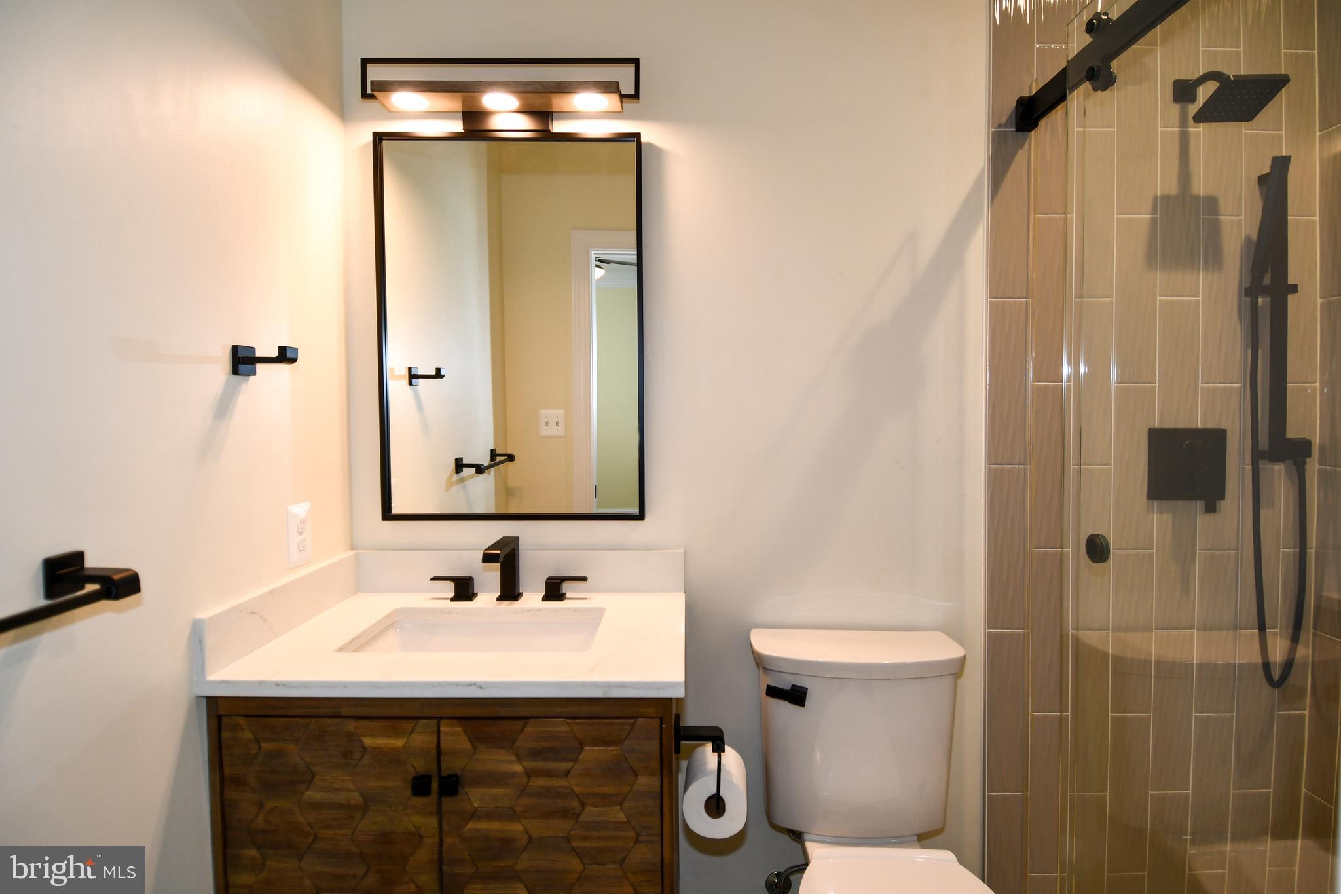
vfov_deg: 67.4
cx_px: 670
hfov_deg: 90.0
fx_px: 670
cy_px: 447
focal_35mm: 18
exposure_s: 1/60
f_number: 4
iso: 360
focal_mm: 12
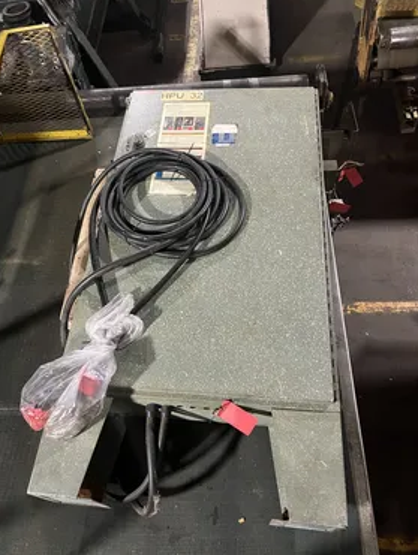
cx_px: 195
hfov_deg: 49.8
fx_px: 450
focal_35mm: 28
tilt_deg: -56.8
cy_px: 280
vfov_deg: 63.4
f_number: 1.5
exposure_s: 1/40
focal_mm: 5.7
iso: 640
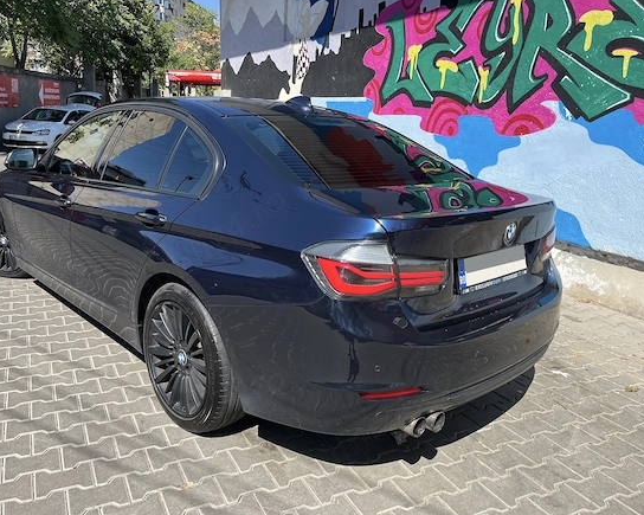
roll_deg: -1.9
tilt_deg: -15.4
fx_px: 534
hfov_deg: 62.1
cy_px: 260
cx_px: 292
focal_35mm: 28
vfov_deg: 51.5
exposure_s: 1/1580
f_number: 1.6
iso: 50
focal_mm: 5.1
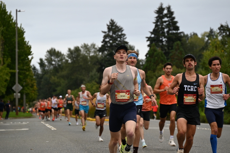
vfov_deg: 9.8
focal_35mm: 140
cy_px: 76
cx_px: 115
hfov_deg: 14.6
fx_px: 895
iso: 560
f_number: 6.3
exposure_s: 1/250
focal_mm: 140
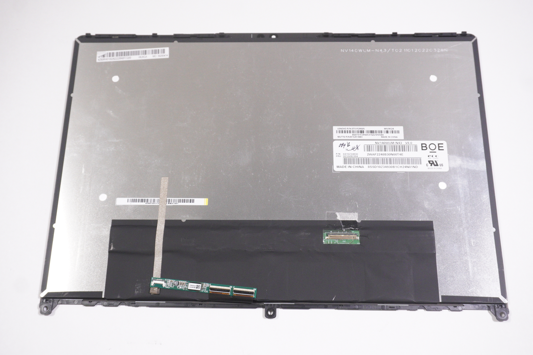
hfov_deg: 53.8
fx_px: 525
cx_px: 265
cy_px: 178
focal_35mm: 36
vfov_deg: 37.3
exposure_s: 1/400
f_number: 5.6
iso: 2500
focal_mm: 23
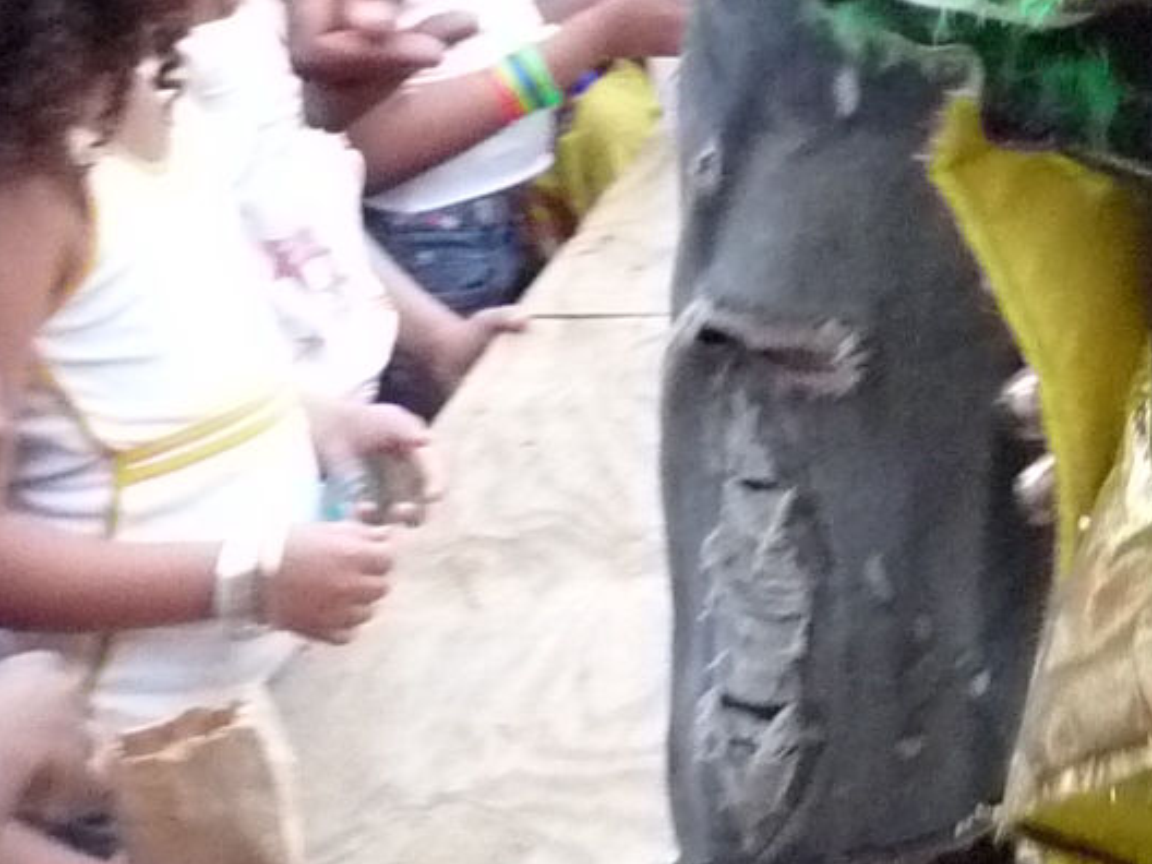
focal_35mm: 131
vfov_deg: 10.0
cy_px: -1137
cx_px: 2108
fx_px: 4360
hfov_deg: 13.4
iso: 640
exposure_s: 1/125
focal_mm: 4.8
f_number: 2.8
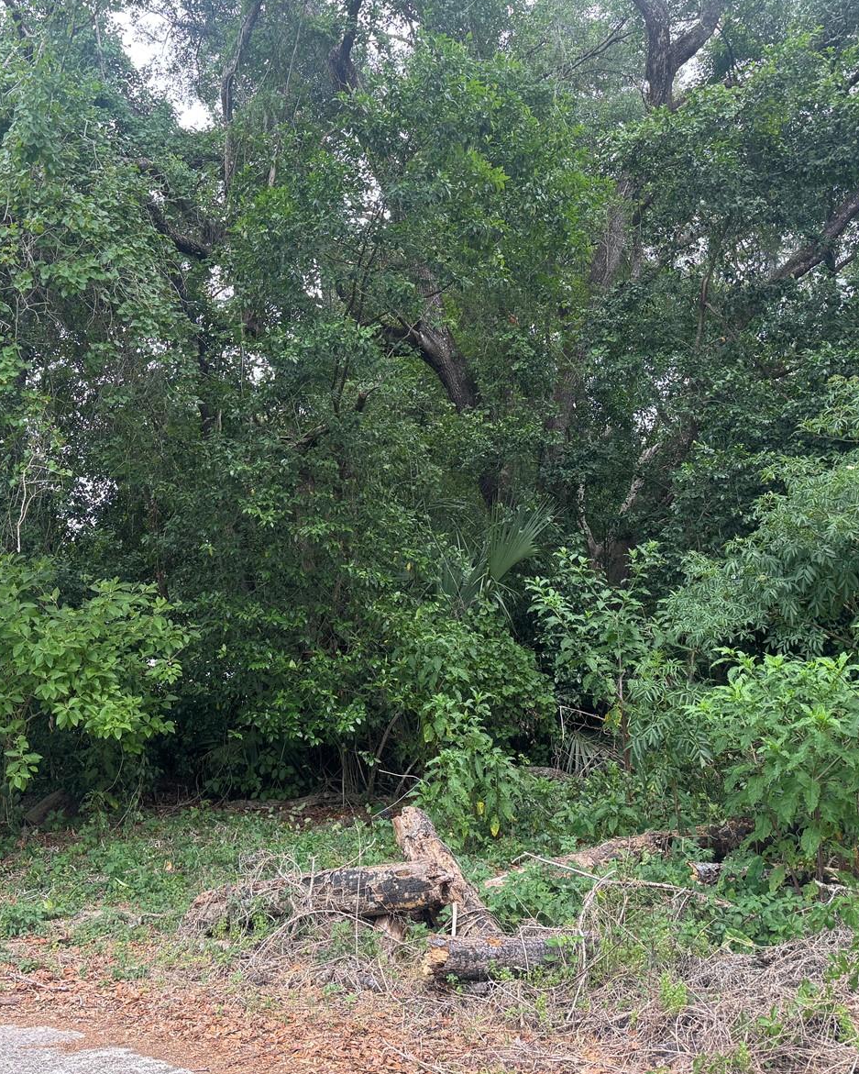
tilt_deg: +8.4
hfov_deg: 45.4
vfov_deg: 55.7
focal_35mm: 32
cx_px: 314
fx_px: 1017
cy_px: 536
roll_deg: -0.8
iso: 125
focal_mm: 6.76
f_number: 1.78
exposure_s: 1/121
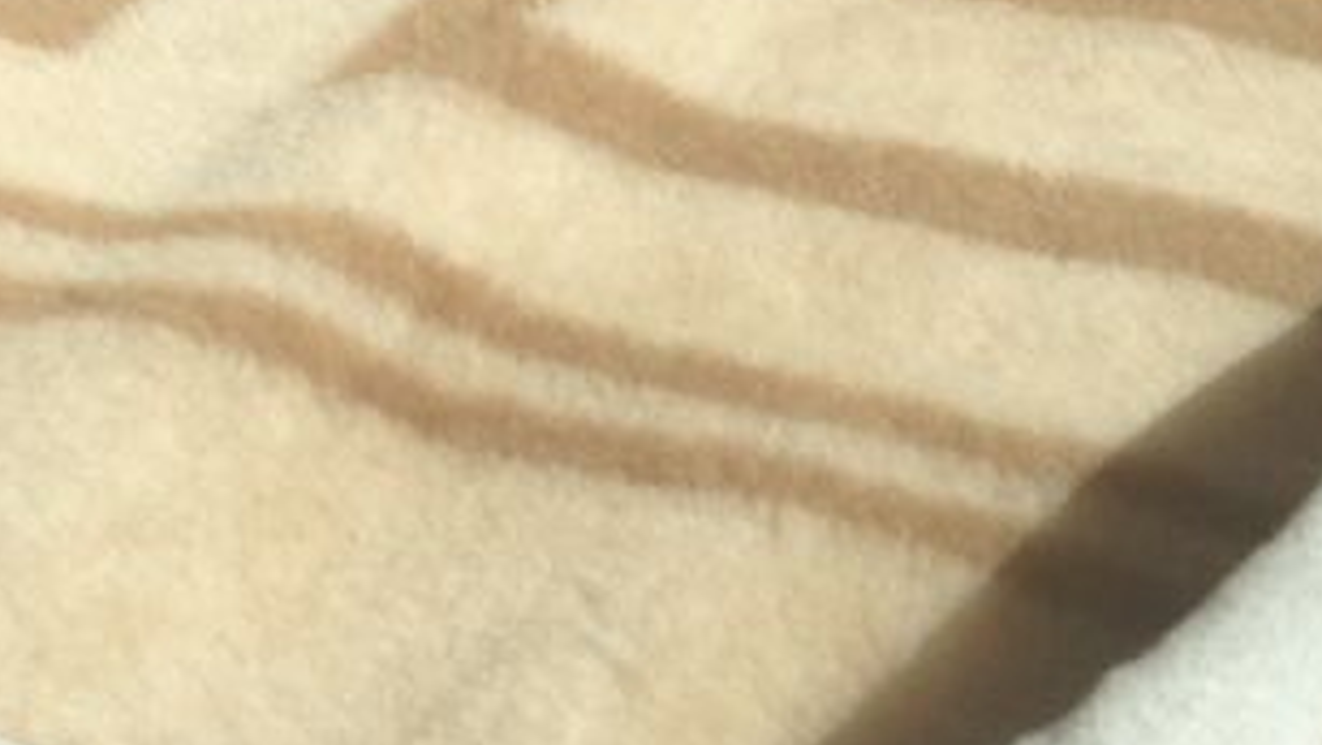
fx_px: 2911
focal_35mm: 83
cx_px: -161
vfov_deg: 14.0
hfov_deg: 23.8
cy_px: -228
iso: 50
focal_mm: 4.13
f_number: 2.4
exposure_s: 1/1938
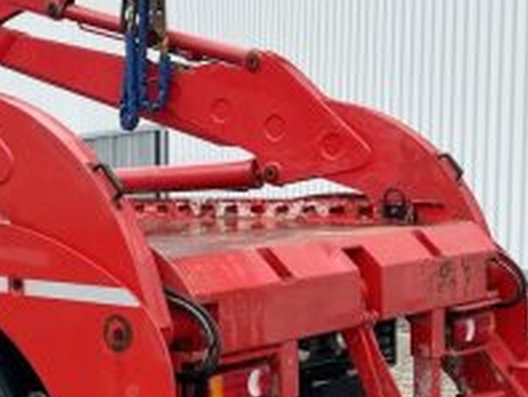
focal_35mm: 84
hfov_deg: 22.4
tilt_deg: -2.2
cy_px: 202
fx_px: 1283
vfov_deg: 17.6
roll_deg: -1.4
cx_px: 11
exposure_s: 1/1511
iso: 50
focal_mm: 5.7
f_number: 1.5
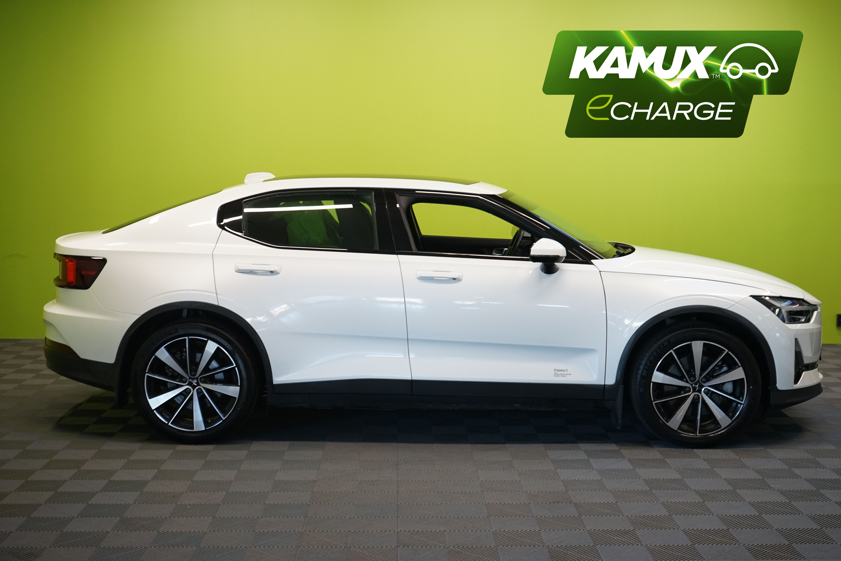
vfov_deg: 28.1
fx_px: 1121
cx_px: 420
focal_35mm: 48
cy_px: 280
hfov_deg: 41.1
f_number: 7.1
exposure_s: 1/30
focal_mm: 48
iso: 1600
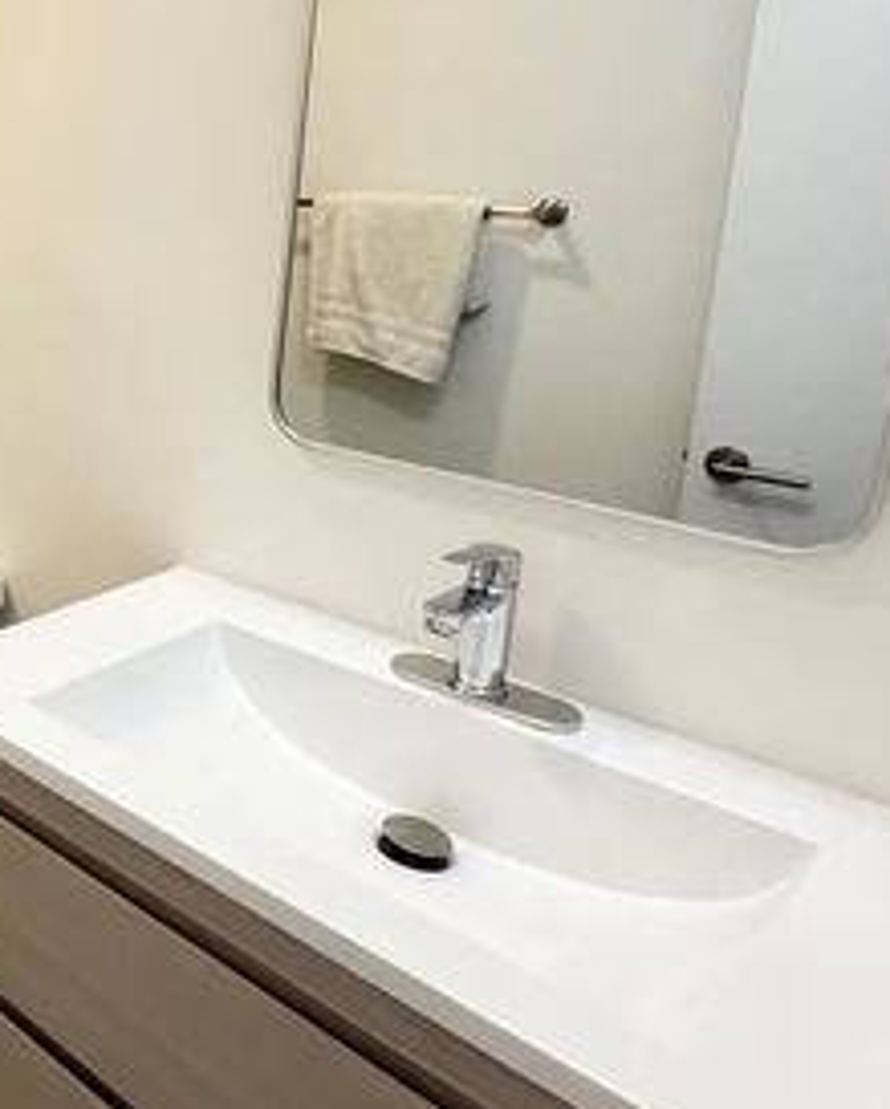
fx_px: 1052
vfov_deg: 54.6
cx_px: -93
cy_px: 382
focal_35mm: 32
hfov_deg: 38.0
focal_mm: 2.22
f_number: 2.2
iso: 250
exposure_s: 1/60
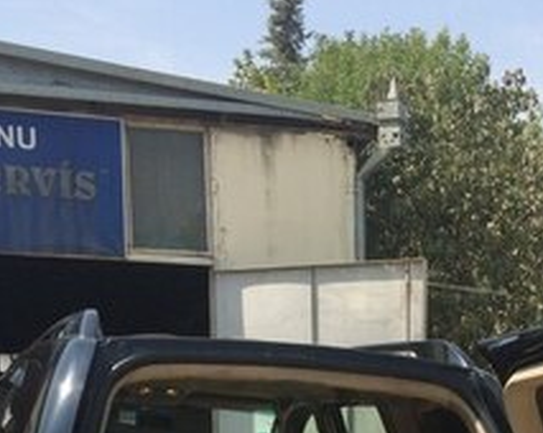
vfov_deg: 20.5
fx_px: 1060
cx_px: 405
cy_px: 604
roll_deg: +0.5
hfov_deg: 28.3
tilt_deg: -10.7
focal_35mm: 66
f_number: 2.2
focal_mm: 4.15
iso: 32
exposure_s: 1/1642
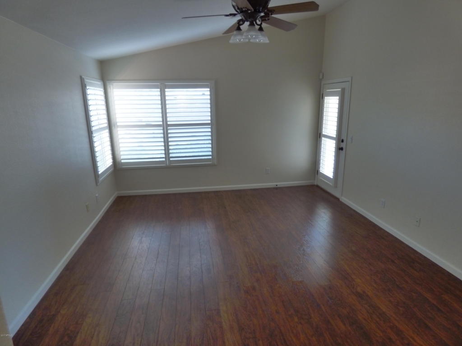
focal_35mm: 20
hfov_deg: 81.7
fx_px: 267
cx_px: 231
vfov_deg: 66.0
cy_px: 173
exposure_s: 1/30
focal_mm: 3.58
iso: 400
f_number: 2.8
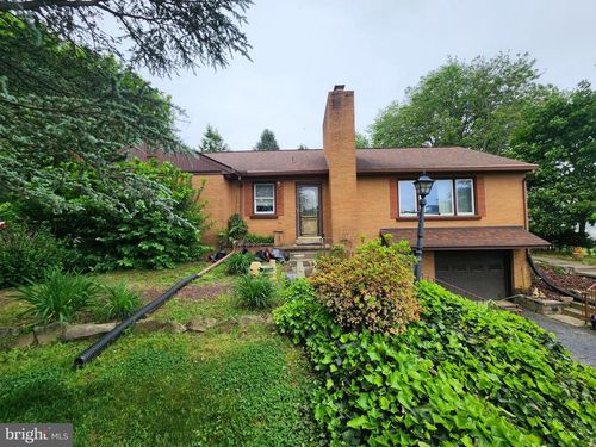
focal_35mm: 13
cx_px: 298
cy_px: 224
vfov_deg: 89.9
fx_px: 224
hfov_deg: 106.2
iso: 50
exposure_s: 1/738
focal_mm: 2.2
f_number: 2.2
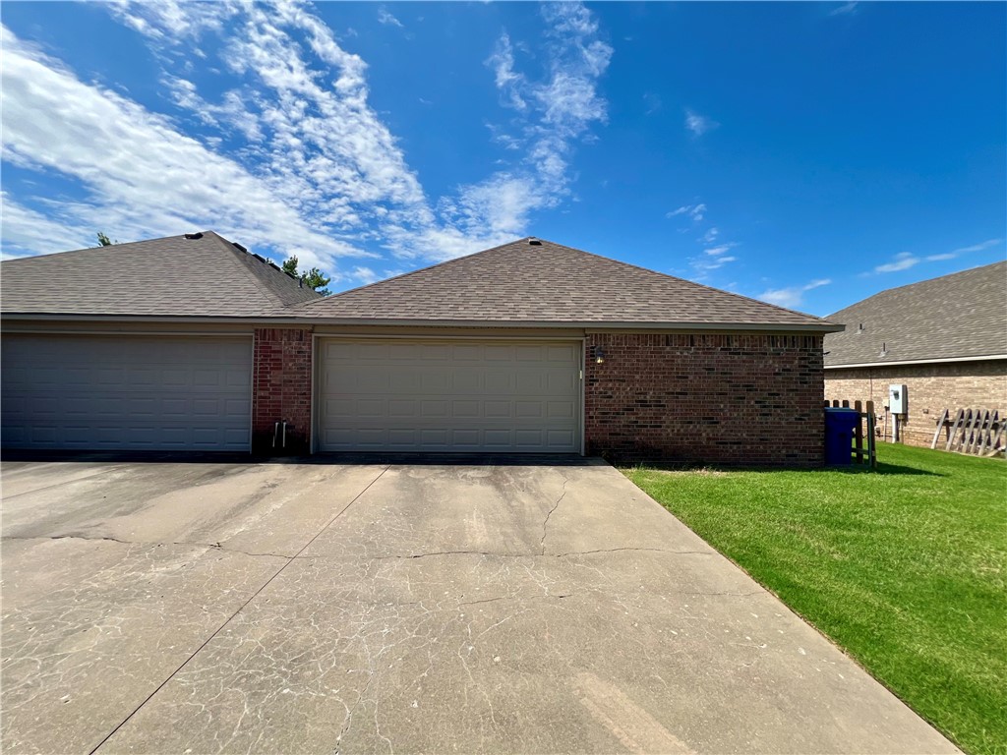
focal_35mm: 13
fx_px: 378
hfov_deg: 106.2
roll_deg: -1.2
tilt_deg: +0.4
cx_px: 504
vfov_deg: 89.9
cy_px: 378
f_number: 1.8
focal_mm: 1.57
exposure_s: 1/1488
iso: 32
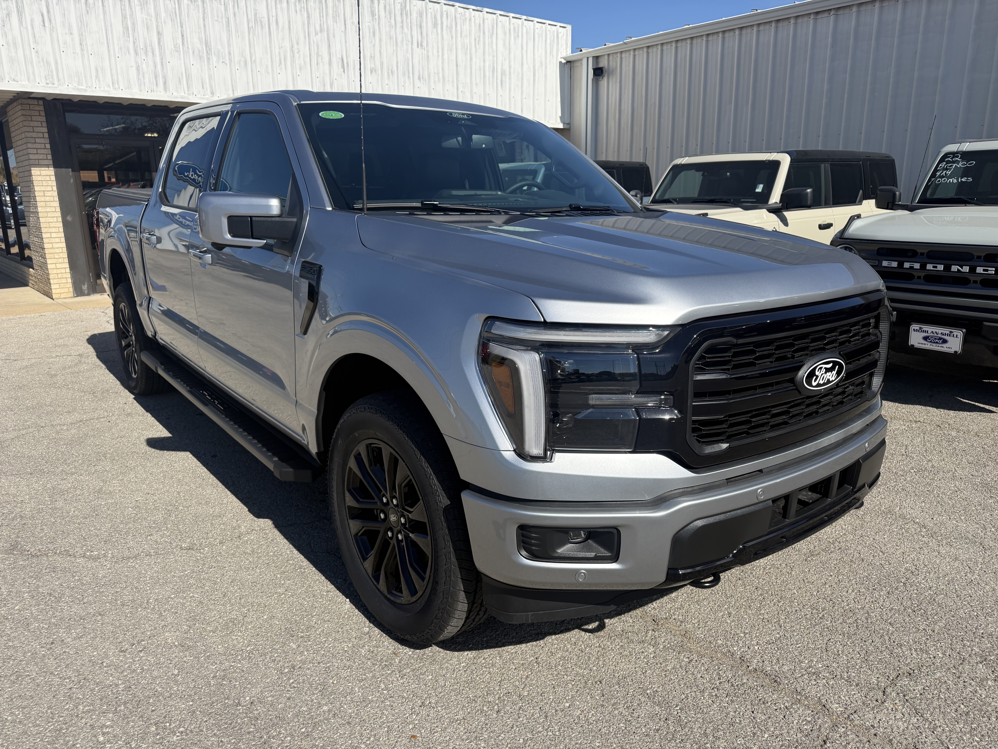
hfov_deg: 71.6
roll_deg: -0.2
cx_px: 499
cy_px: 374
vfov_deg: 56.8
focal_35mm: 24
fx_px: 692
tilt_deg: -12.5
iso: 100
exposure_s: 1/6711
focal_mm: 6.76
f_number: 1.78
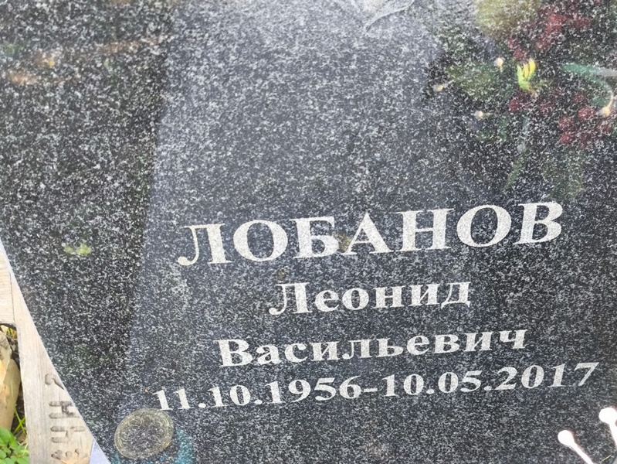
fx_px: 892
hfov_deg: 38.2
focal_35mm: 50
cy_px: 232
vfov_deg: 29.1
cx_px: 308
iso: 250
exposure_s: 1/60
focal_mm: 4.71
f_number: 1.7
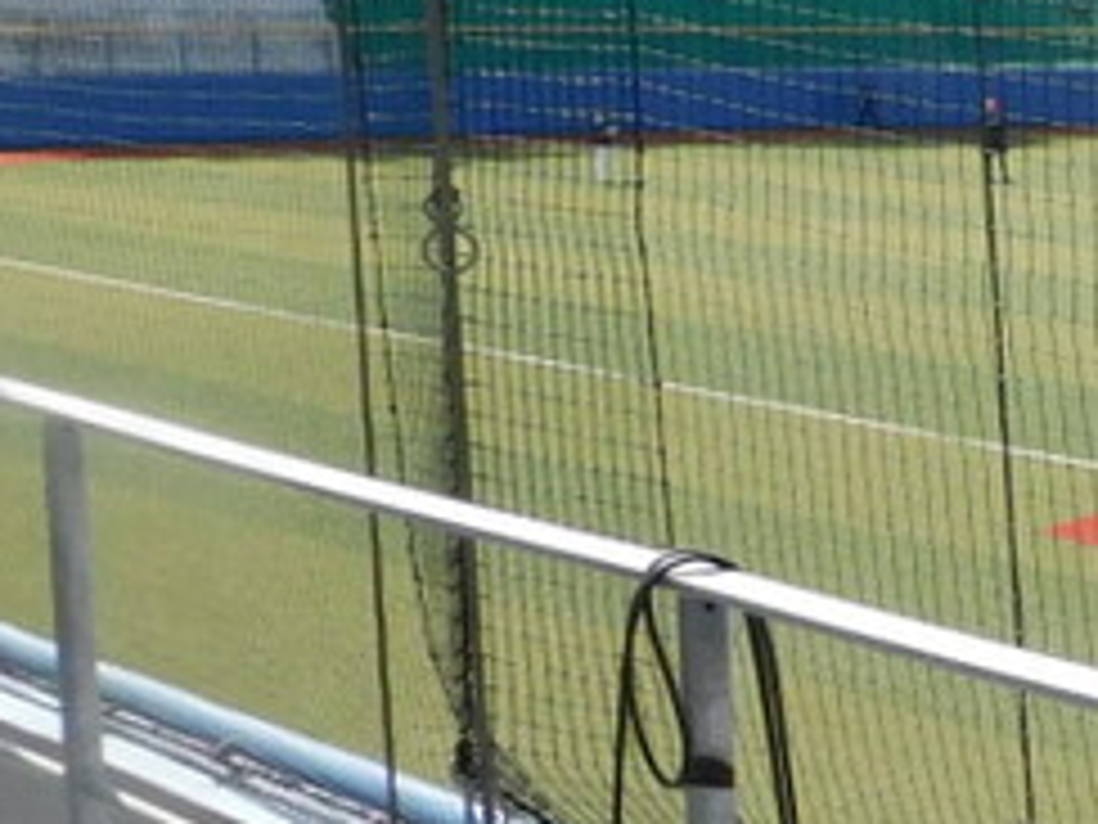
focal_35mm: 118
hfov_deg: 14.7
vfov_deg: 12.5
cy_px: 662
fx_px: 3743
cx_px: 1930
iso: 125
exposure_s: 1/800
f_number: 3.3
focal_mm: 4.3
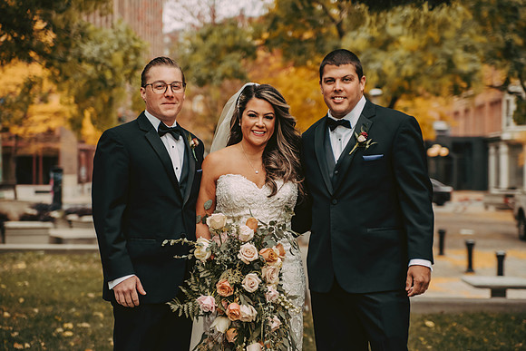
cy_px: 176
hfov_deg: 27.0
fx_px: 1096
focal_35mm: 75
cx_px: 263
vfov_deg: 18.2
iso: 1250
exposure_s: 1/1250
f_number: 3.2
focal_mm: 75
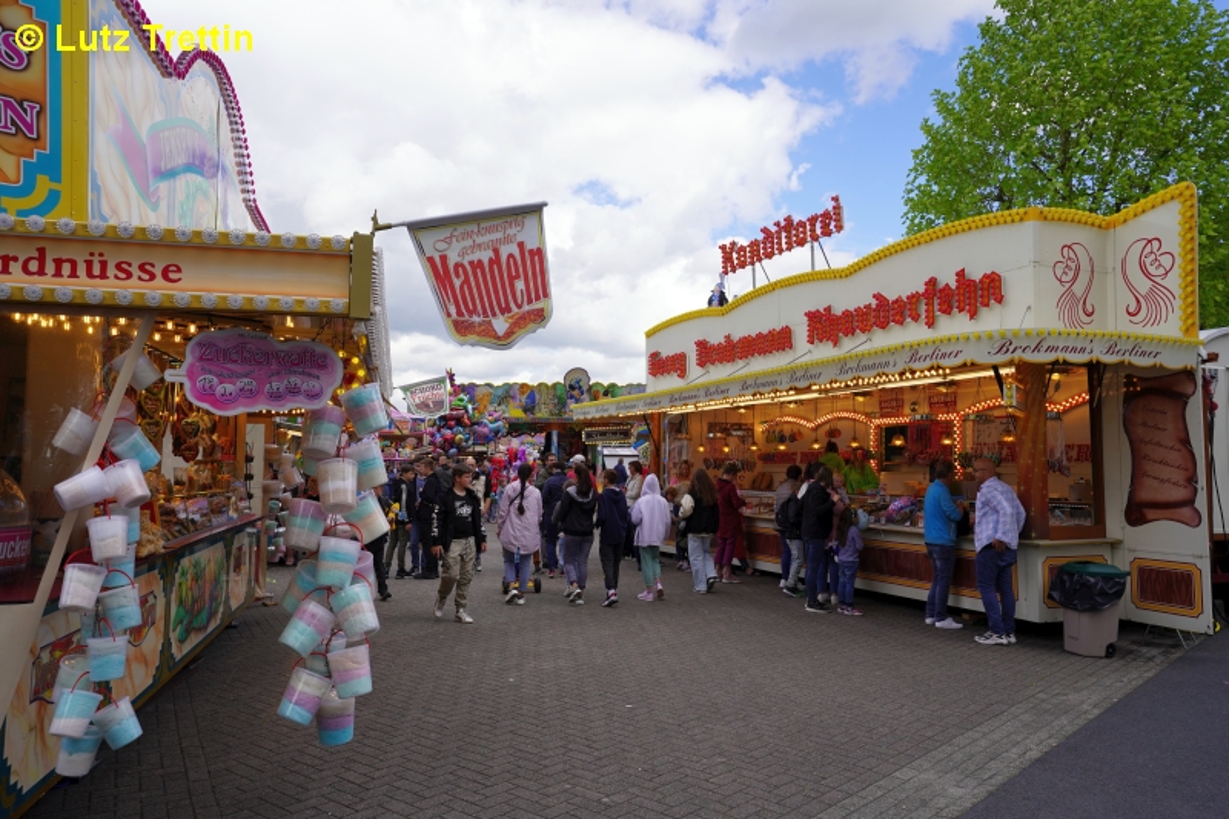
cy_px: 410
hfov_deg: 65.5
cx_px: 614
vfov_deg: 46.4
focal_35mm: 28
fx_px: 956
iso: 100
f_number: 10
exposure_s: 1/160
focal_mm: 28
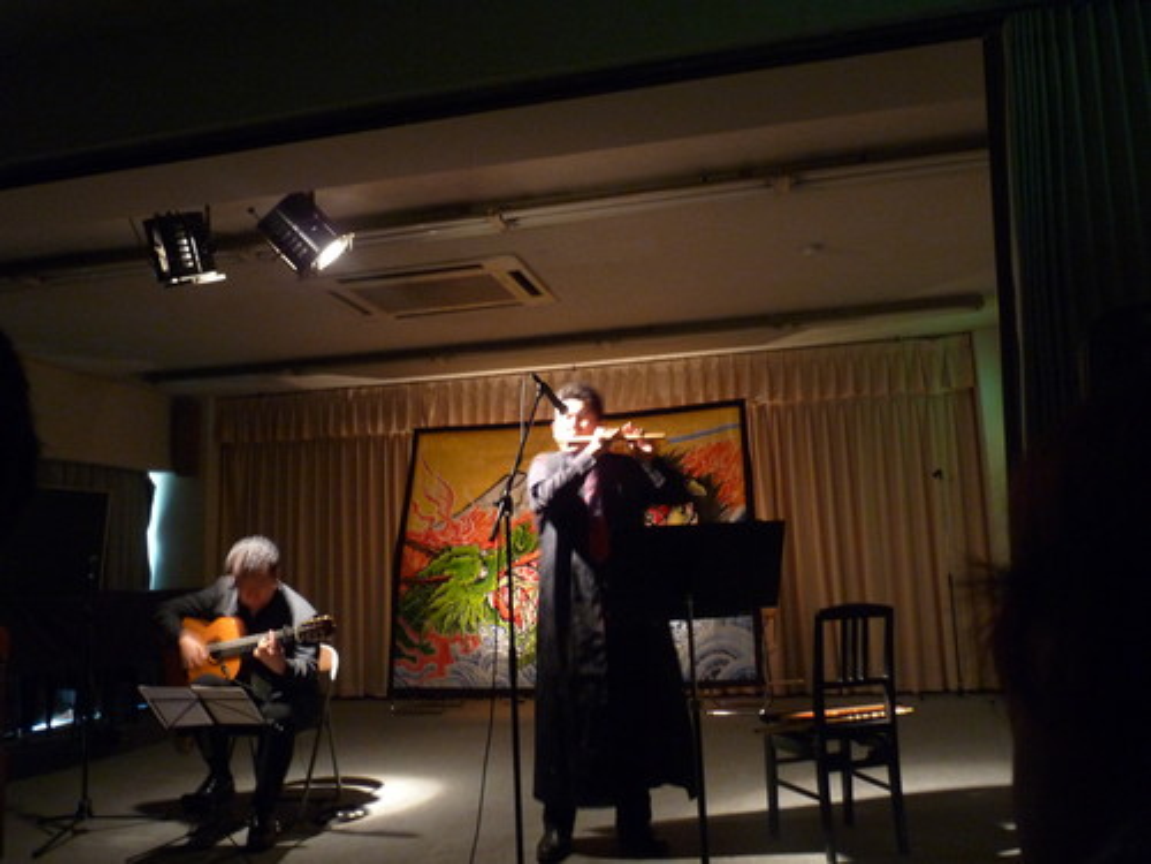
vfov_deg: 51.4
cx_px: 576
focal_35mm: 27
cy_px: 432
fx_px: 898
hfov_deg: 65.3
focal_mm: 4.8
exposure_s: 1/8
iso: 400
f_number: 2.8
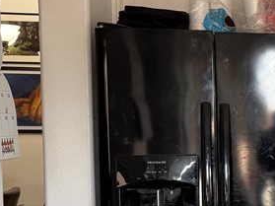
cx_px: 474
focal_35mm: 88
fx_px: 699
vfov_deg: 16.7
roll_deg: +0.7
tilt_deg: -2.2
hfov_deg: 18.3
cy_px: 145
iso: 125
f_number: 1.78
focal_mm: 6.76
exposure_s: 1/60
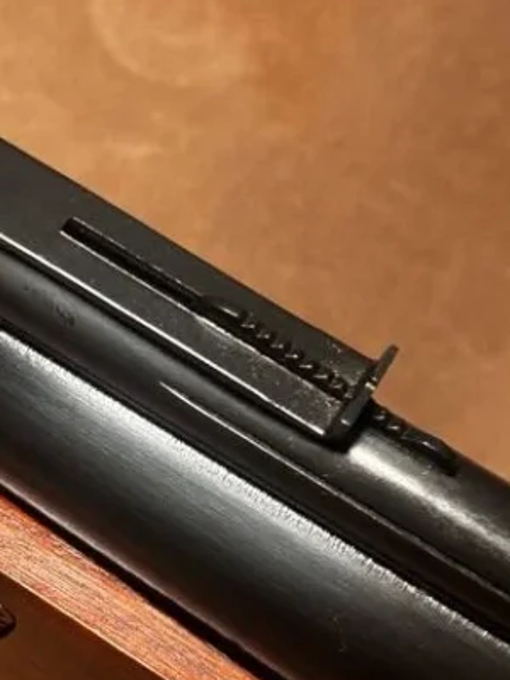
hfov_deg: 14.1
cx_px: 48
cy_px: 439
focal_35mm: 104
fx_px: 2043
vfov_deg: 18.9
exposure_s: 1/51
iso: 160
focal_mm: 5.96
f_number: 1.6
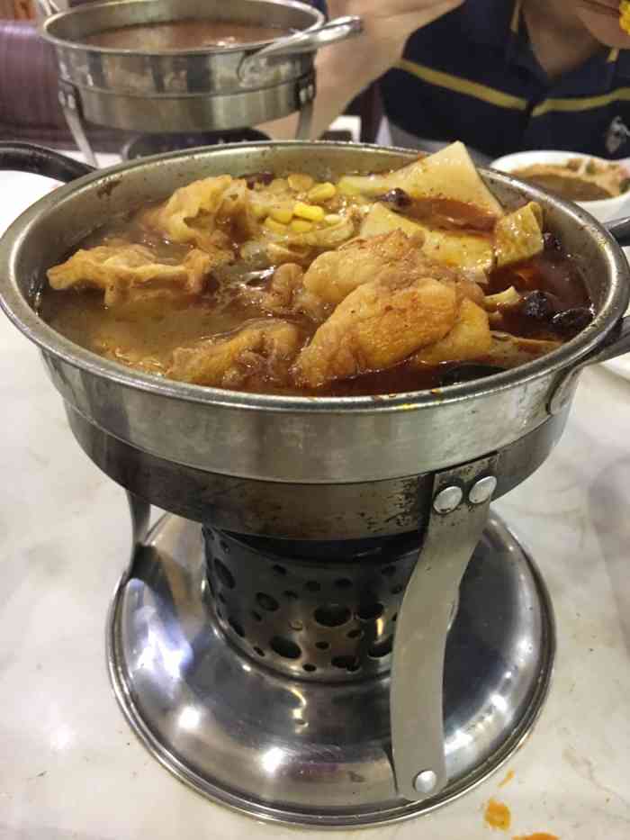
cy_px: 420
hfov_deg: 48.2
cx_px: 315
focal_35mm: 29
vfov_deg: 61.7
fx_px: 704
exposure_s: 1/10
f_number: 2.2
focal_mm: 4.15
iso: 80
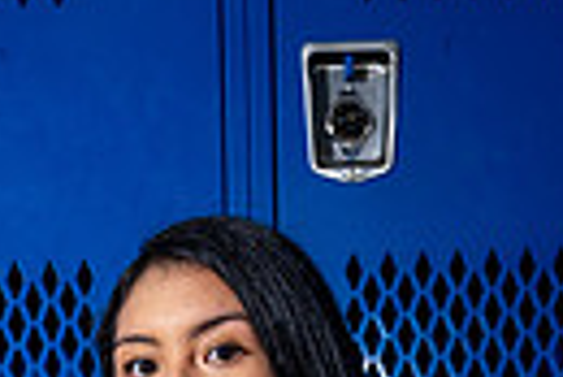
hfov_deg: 15.1
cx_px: 130
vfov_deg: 9.0
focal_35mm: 135
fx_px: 2114
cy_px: 953
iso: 100
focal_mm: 39
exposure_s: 1/125
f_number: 8
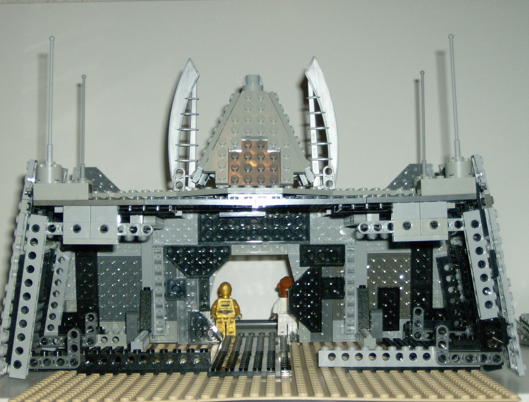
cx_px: 264
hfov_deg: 27.6
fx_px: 1075
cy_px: 201
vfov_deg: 21.2
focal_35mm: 70
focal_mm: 11.6
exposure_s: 1/91.3
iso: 200
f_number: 3.7
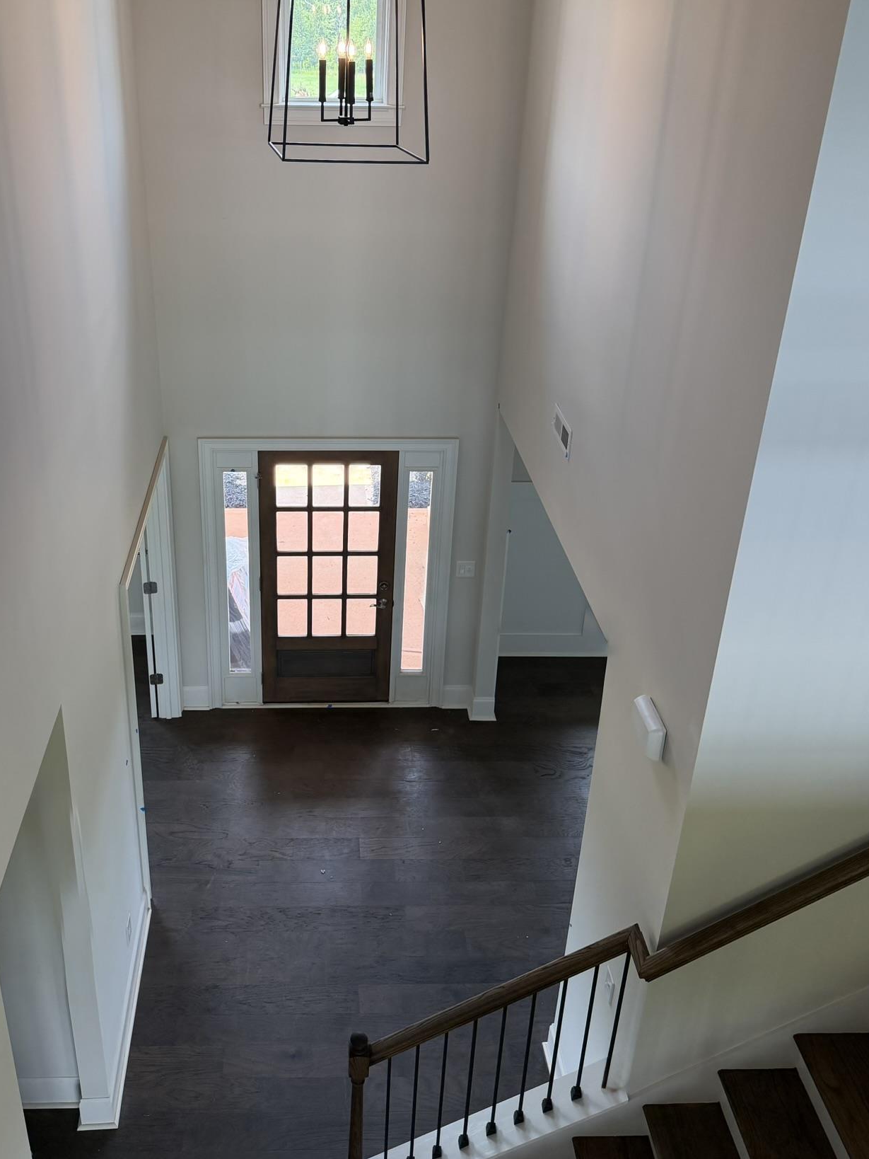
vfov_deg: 59.2
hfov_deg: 46.5
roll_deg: -1.0
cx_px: 336
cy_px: 440
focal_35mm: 30
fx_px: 1004
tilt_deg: -25.5
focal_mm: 6.76
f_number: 1.78
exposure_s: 1/234
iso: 200
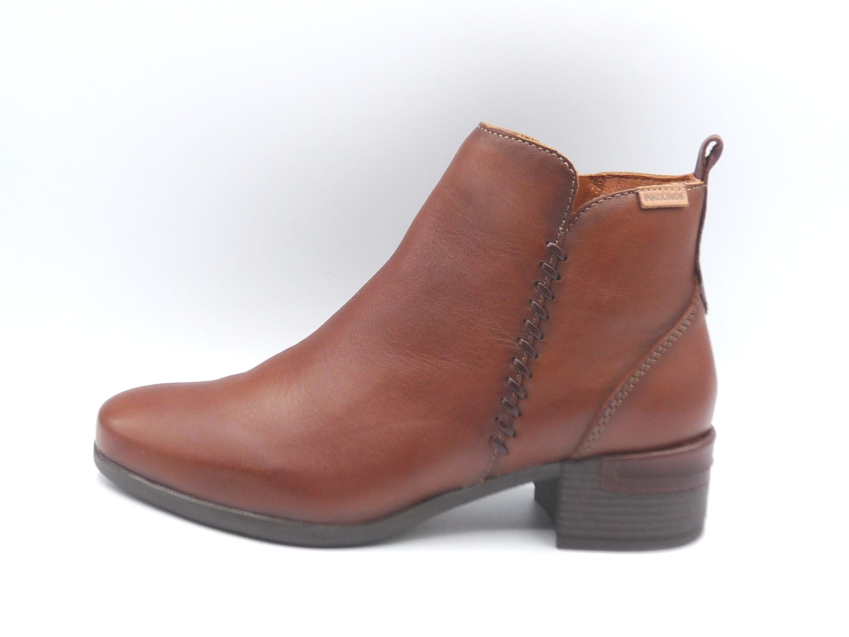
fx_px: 1177
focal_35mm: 48
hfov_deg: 39.7
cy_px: 318
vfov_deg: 30.3
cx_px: 424
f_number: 4
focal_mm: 4.8
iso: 100
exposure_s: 1/125
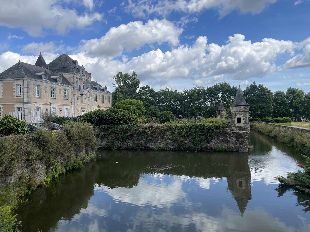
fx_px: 251
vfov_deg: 49.7
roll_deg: +1.2
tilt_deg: -0.3
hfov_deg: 63.4
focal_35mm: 28
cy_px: 117
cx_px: 146
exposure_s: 1/4000
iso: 32
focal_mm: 4.2
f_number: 1.6
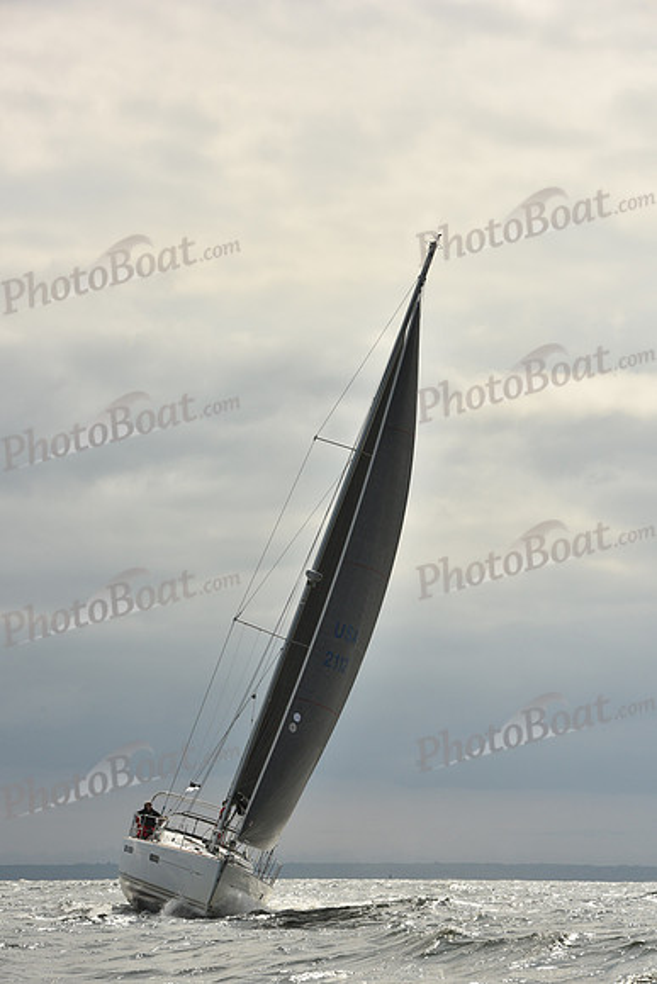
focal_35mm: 135
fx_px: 3693
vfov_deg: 15.2
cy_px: 492
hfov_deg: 10.2
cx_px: 328
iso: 320
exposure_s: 1/1600
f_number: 10
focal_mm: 135
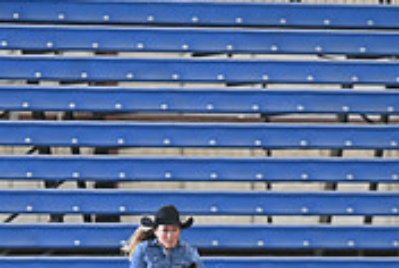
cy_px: 383
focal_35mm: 658
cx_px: 109
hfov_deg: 3.1
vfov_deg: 2.1
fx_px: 7305
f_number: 3.5
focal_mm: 200
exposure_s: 1/250
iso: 2500
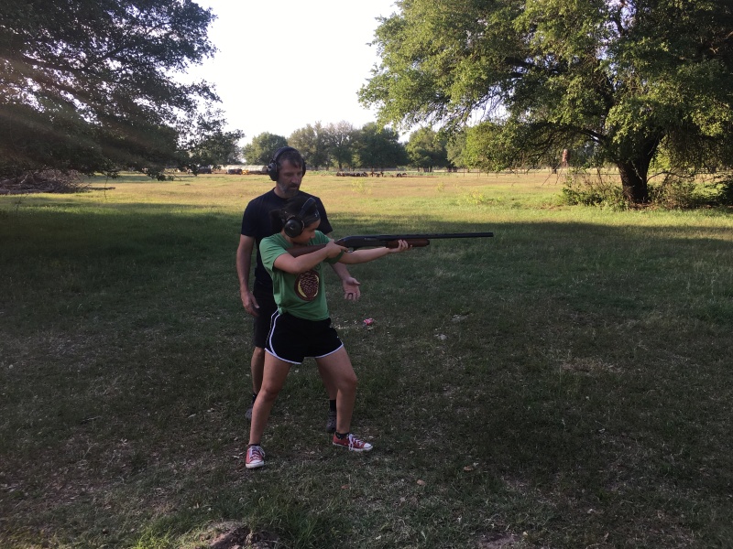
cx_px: 366
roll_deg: +1.8
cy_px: 274
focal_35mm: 29
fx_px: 614
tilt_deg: -9.1
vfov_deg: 48.2
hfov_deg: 61.7
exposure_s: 1/315
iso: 25
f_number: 2.2
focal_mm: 4.15
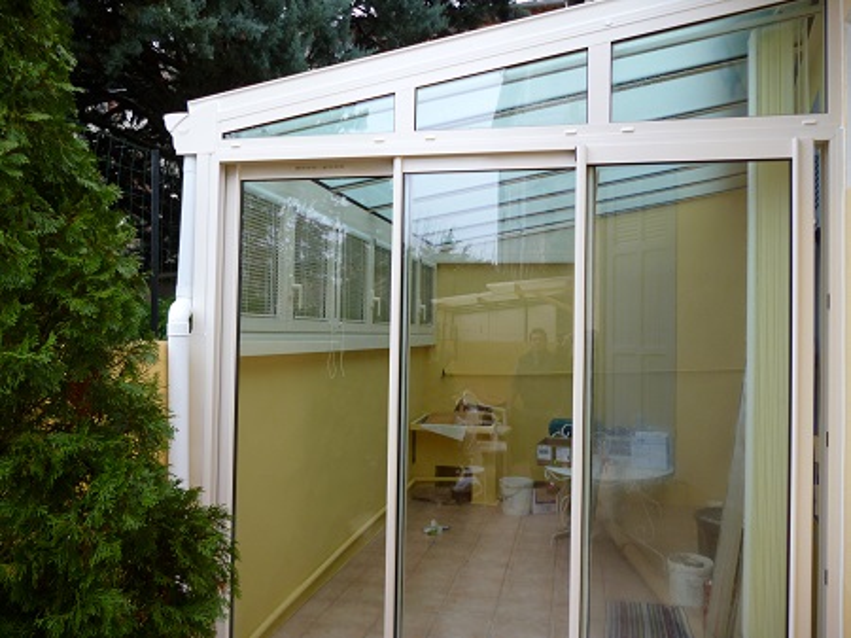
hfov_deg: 63.5
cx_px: 426
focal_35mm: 28
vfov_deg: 49.7
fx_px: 688
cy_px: 319
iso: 100
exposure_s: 1/80
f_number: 3.1
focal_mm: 5
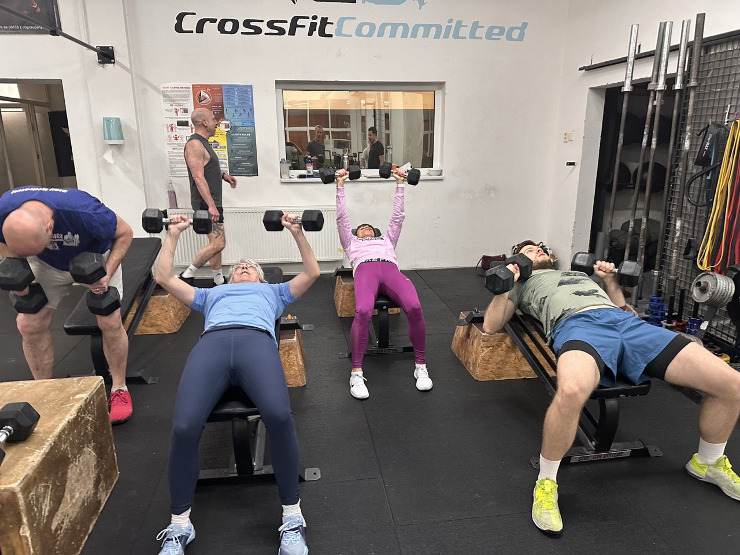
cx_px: 370
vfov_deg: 56.8
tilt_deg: -16.5
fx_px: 513
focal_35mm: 24
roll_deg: +0.9
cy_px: 278
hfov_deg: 71.6
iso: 320
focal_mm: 6.86
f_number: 1.78
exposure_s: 1/60
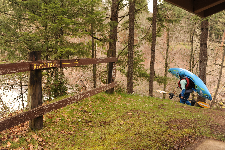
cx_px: 112
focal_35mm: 35
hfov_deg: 54.5
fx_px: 219
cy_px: 75
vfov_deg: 37.8
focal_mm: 35
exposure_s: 1/200
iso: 320
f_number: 5
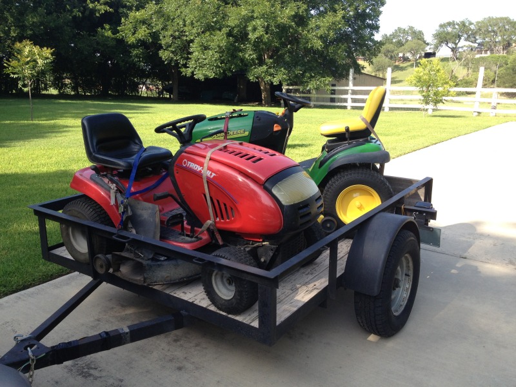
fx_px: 522
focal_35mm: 35
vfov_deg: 40.7
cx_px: 258
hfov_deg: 52.6
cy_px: 194
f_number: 2.4
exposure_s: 1/406
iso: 50
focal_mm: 4.28
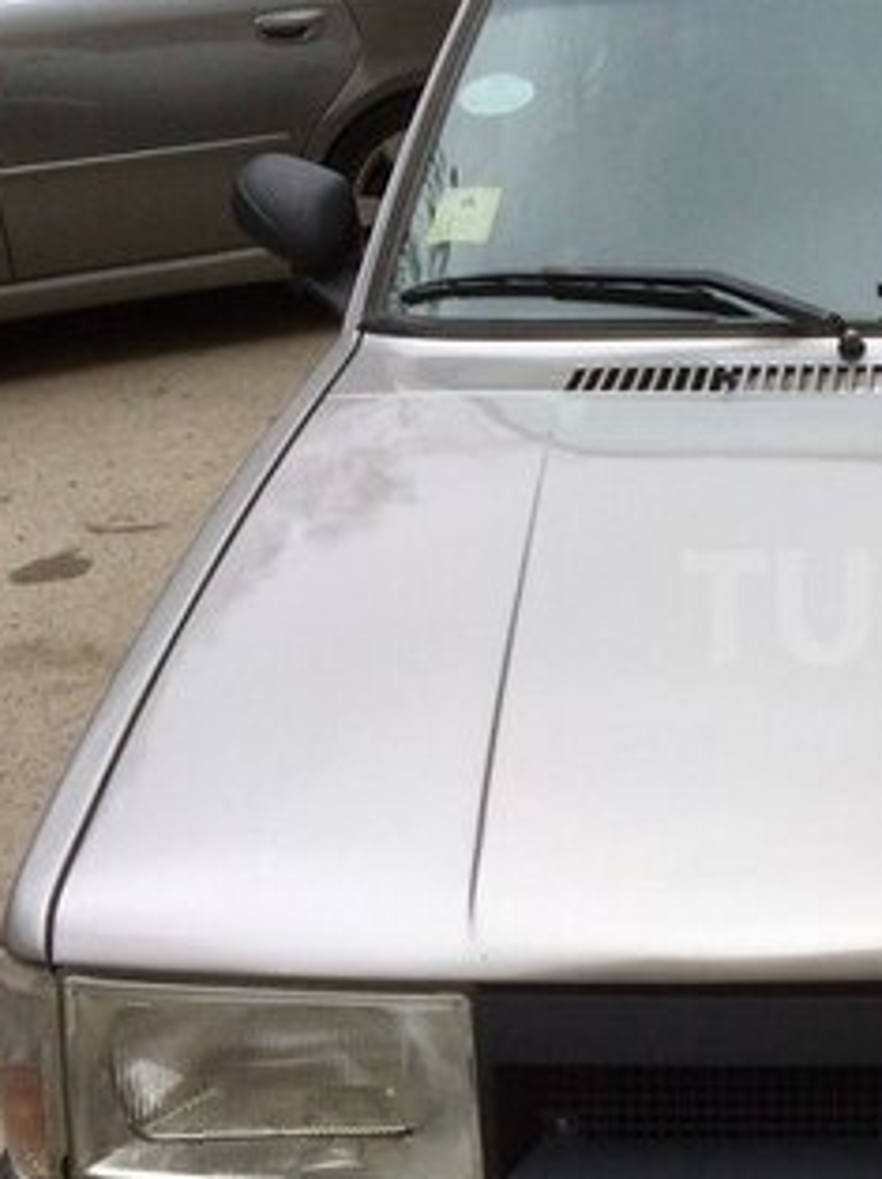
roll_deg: +0.3
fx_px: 2075
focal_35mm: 61
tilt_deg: -24.1
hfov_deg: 22.1
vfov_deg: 31.7
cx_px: 1066
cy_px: 606
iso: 32
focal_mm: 4.15
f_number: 2.2
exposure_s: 1/631
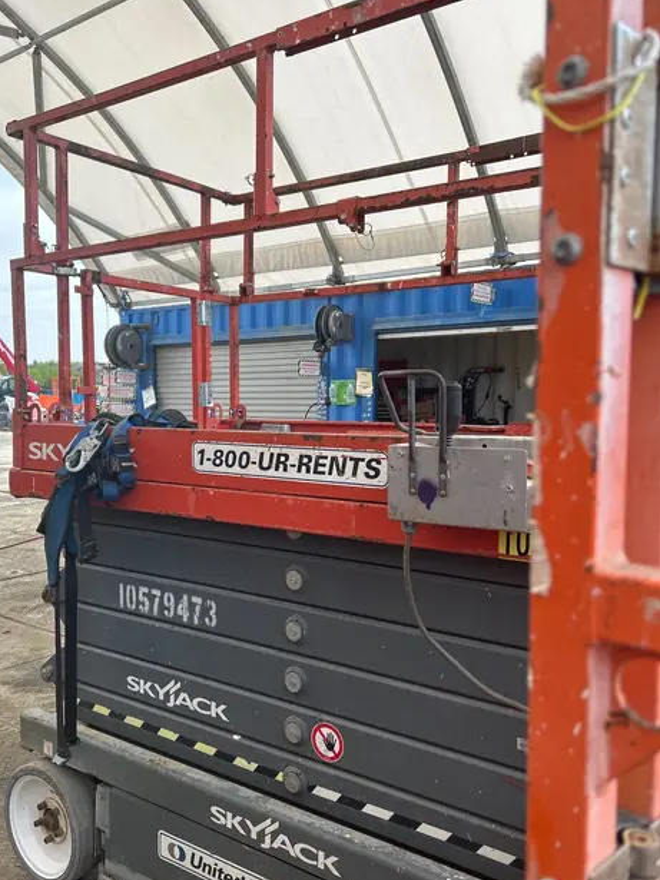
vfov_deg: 58.3
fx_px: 788
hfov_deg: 45.2
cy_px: 464
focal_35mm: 31
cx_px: 268
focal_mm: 5.7
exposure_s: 1/1124
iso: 50
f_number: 1.5
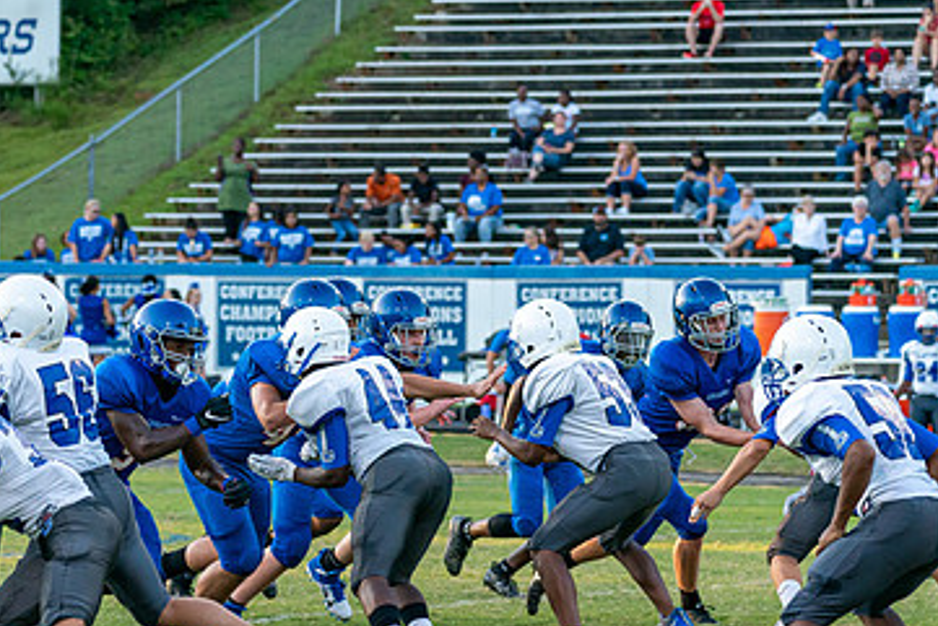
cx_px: 390
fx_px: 6073
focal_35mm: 233
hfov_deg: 8.8
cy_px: 396
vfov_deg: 5.9
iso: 1600
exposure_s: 1/1000
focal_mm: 145
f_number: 5
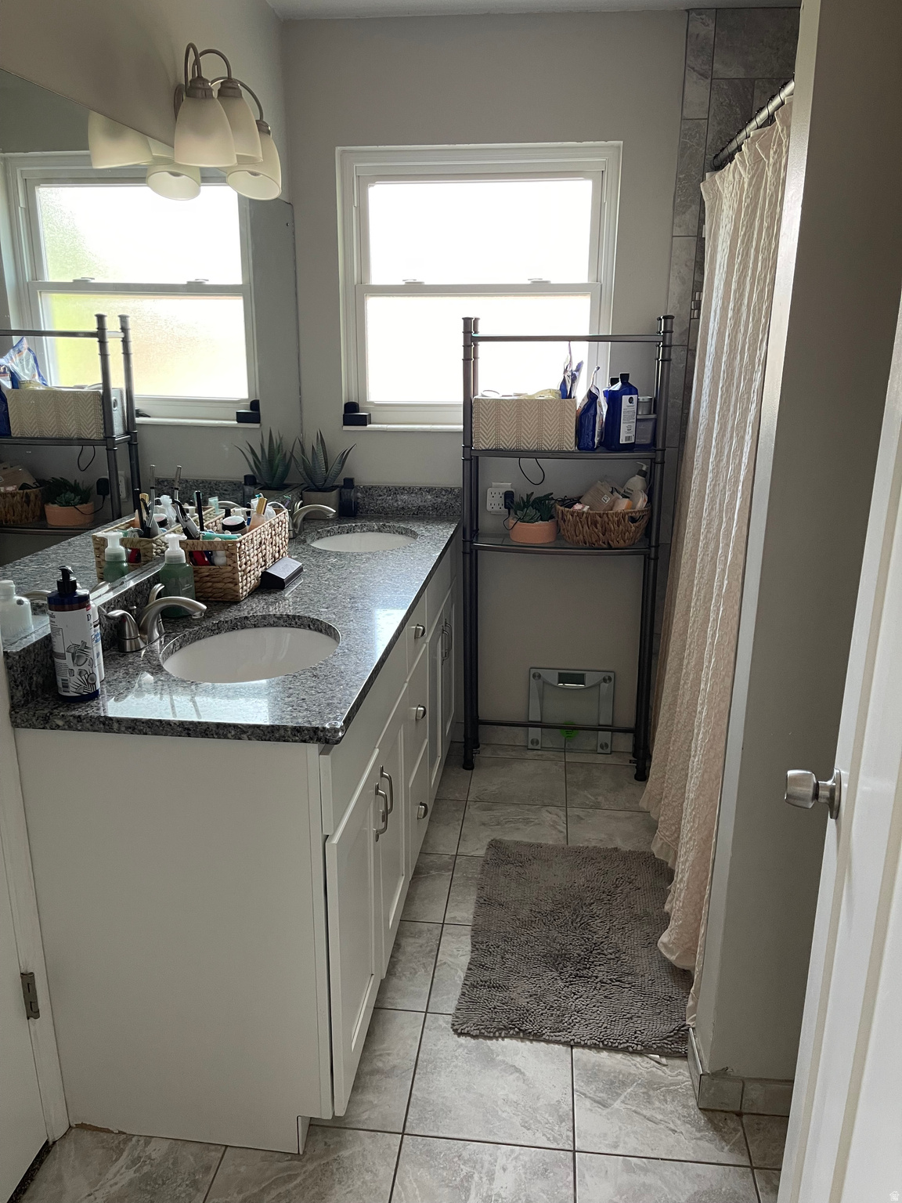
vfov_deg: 69.4
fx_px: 869
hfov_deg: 54.9
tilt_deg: -17.4
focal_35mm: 25
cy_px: 602
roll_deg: -0.5
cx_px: 451
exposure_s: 1/65
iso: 125
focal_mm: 5.1
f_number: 1.6
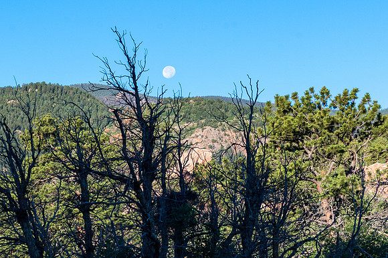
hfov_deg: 14.4
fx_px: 1539
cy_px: 116
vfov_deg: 9.6
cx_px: 151
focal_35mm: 143
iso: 320
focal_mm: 70
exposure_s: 1/160
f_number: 9
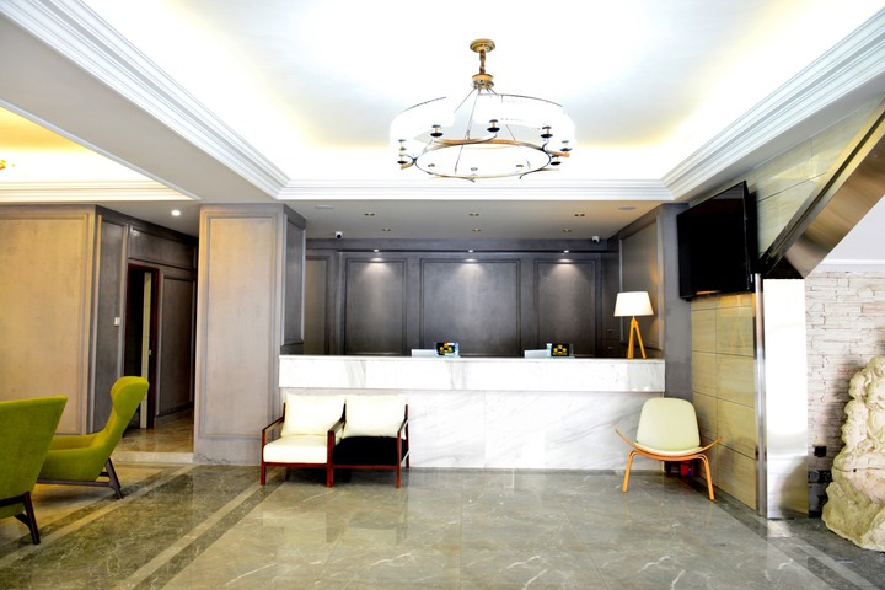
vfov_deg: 53.1
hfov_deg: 73.7
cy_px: 295
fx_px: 590
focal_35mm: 24
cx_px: 442
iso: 1000
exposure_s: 1/10
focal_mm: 24
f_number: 5.6
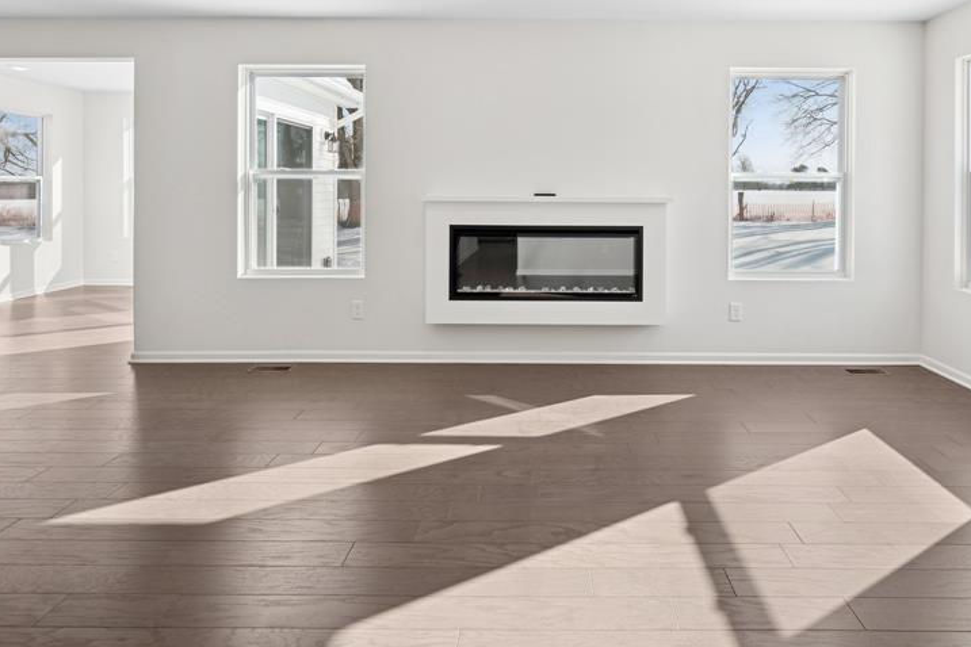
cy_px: 190
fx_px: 539
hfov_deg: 83.5
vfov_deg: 59.7
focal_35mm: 20
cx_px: 551
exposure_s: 1/8
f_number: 9
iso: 64
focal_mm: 14
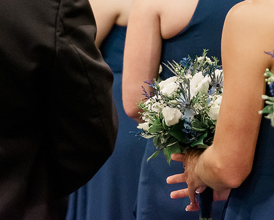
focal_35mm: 212
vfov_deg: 7.3
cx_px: 190
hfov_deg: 9.1
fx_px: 1720
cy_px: 19
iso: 2000
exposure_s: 1/125
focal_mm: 60
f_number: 2.8
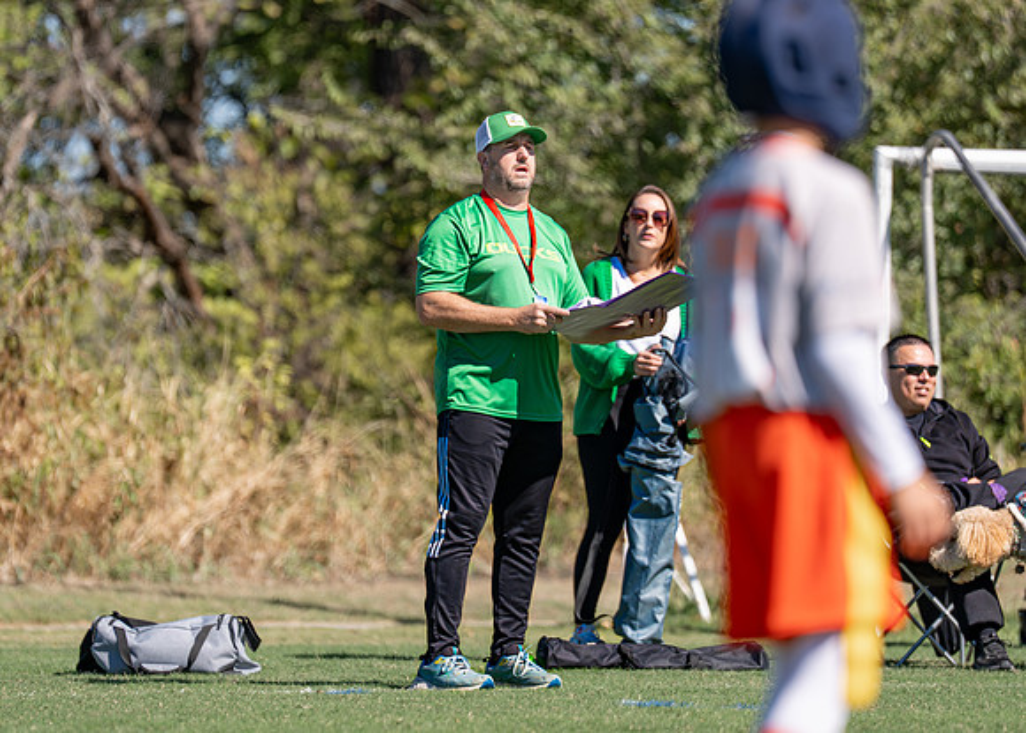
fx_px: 10182
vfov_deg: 4.1
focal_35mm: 350
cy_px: 321
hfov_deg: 5.8
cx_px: 477
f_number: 2.8
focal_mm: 200
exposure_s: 1/4000
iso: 200
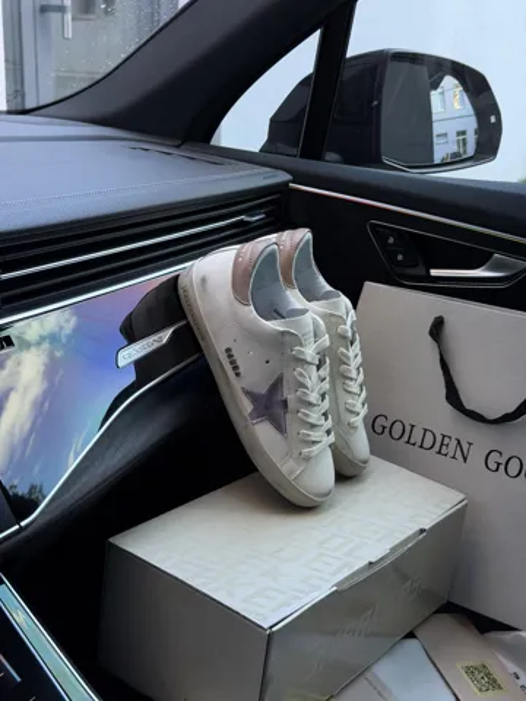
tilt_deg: -17.9
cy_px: 350
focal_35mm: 48
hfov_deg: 30.3
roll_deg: -2.0
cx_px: 263
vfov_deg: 39.7
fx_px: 972
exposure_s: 1/102
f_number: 1.78
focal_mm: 6.76
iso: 100
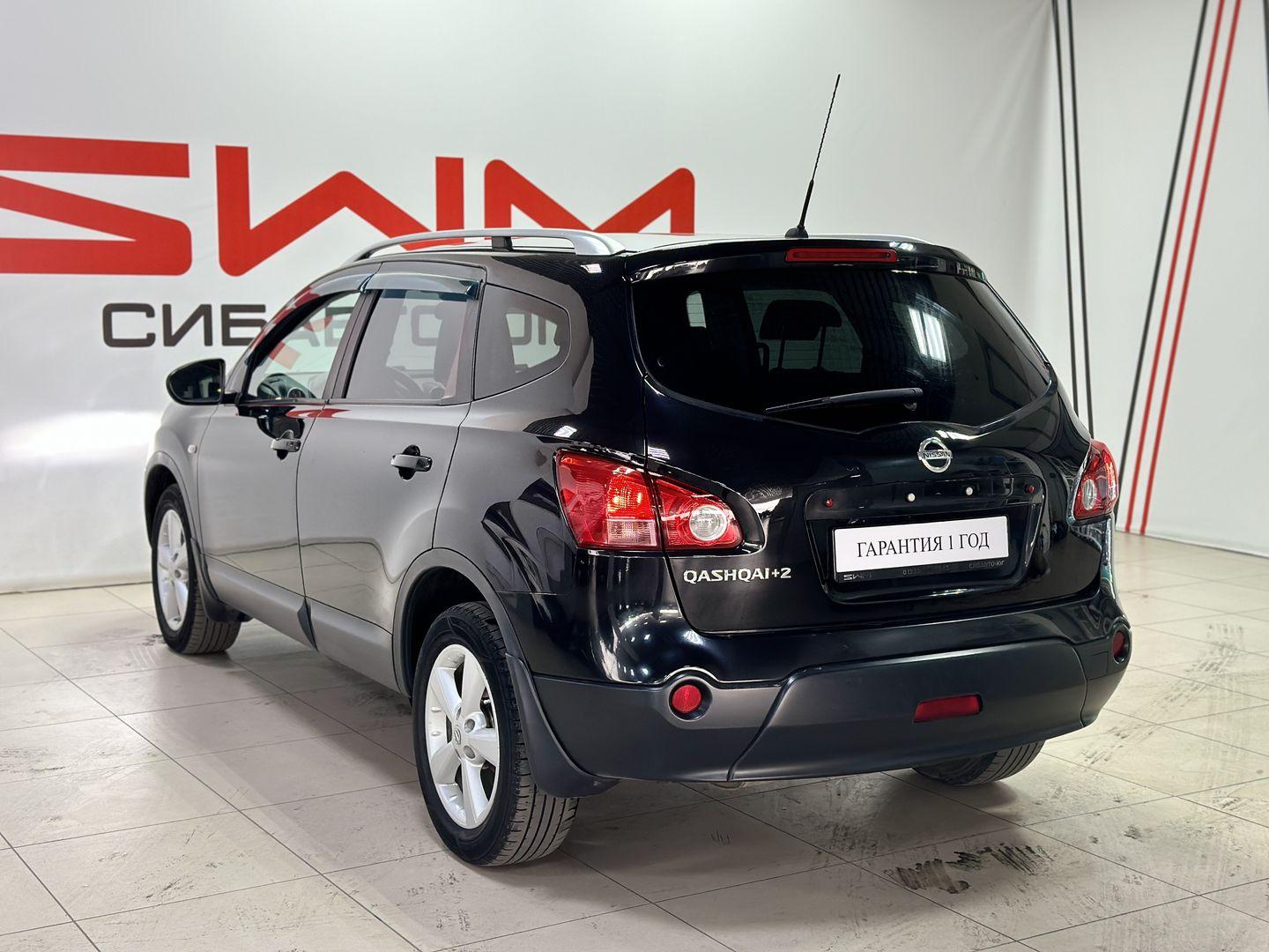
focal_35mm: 48
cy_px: 476
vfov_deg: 30.3
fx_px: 1760
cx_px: 634
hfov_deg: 39.7
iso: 100
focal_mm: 6.86
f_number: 1.78
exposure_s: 1/100
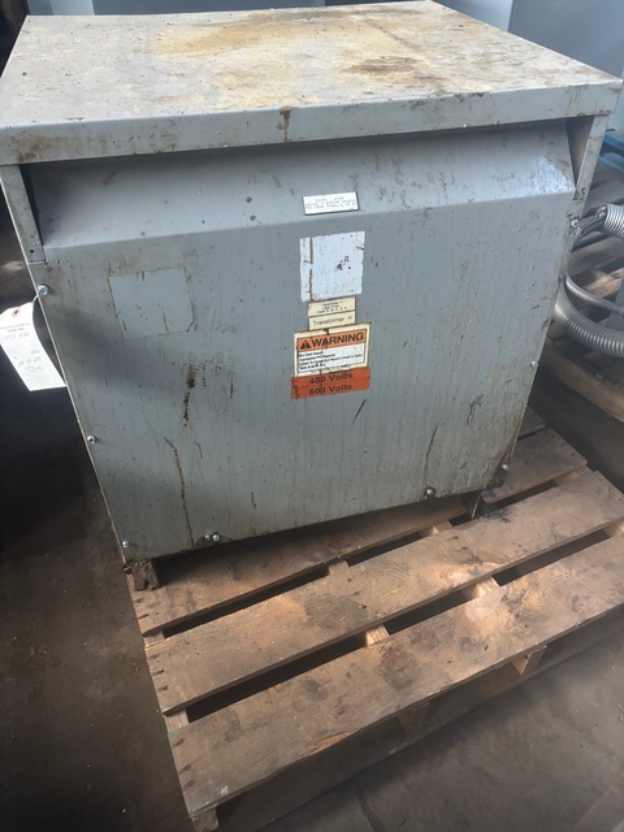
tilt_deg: -42.3
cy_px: 416
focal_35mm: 26
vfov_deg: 67.3
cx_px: 312
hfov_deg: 53.1
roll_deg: -0.6
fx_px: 625
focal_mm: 5.96
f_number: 1.6
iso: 500
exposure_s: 1/41
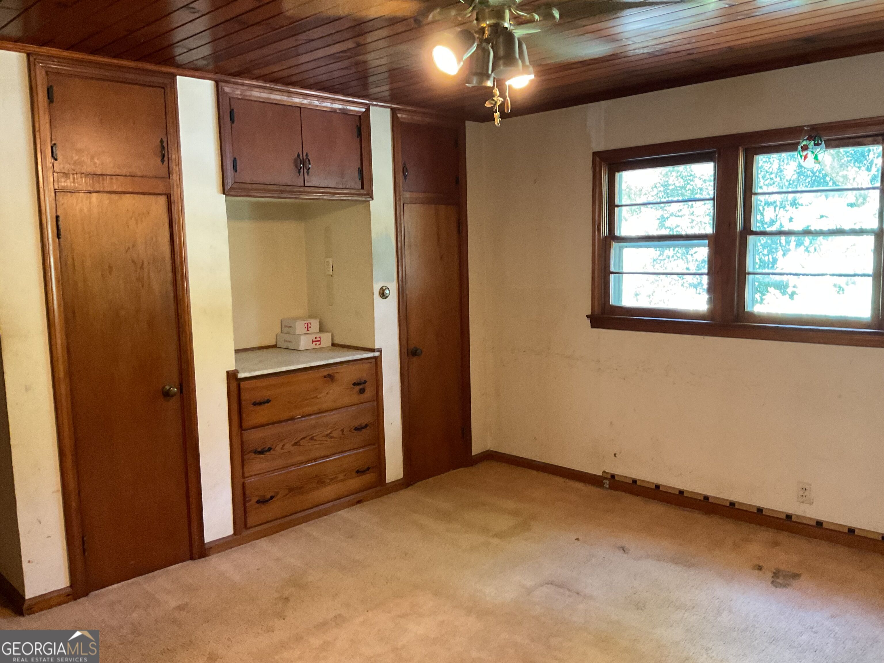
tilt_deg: -7.1
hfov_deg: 61.7
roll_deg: +0.9
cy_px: 332
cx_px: 442
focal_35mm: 29
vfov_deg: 48.2
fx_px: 741
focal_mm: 3
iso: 320
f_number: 1.8
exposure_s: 1/40
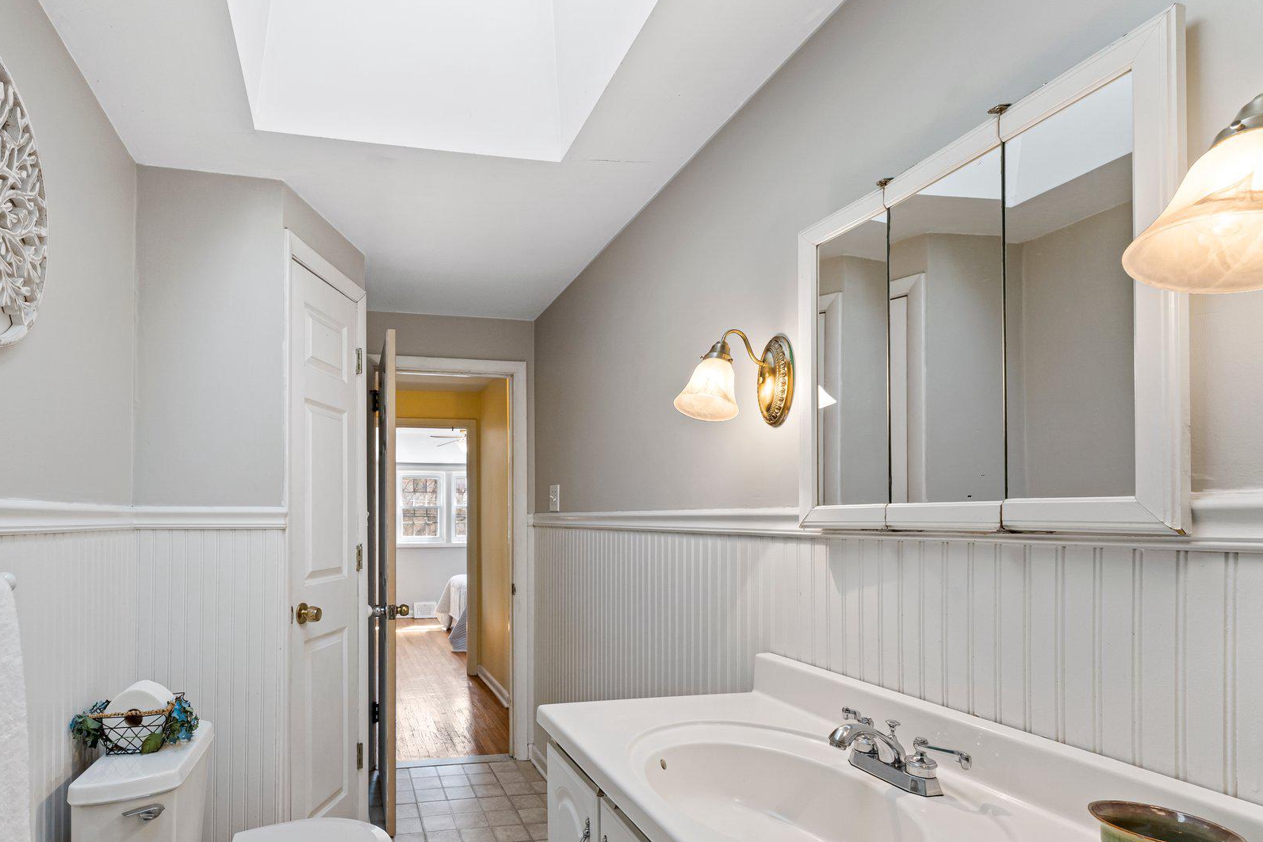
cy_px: 536
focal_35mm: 18
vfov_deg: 66.2
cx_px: 465
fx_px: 631
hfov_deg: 88.0
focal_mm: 14
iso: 500
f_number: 8
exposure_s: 1/13
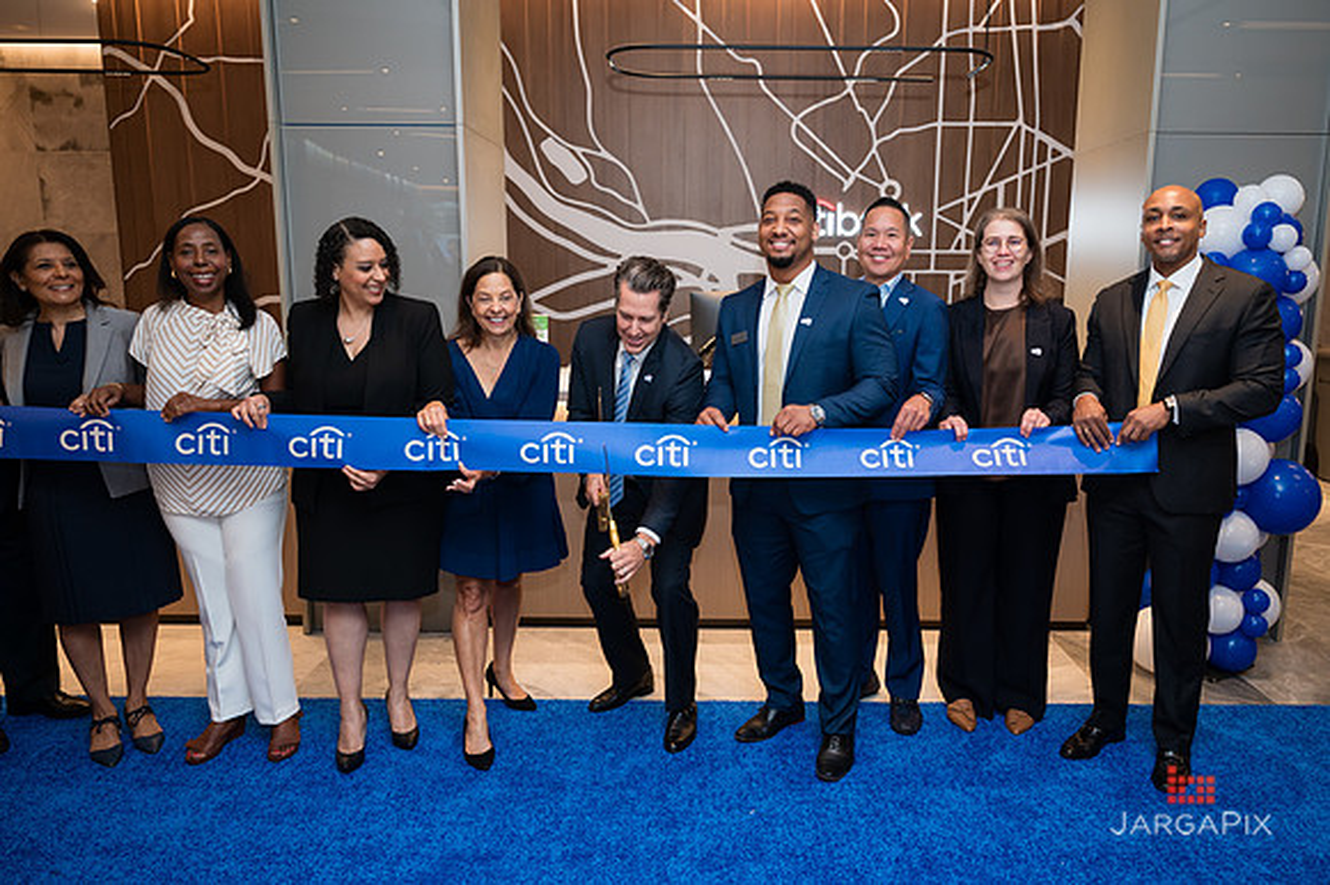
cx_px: 714
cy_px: 441
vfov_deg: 49.5
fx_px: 960
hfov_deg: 69.3
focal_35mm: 26
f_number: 3.2
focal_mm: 24
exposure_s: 1/160
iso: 400
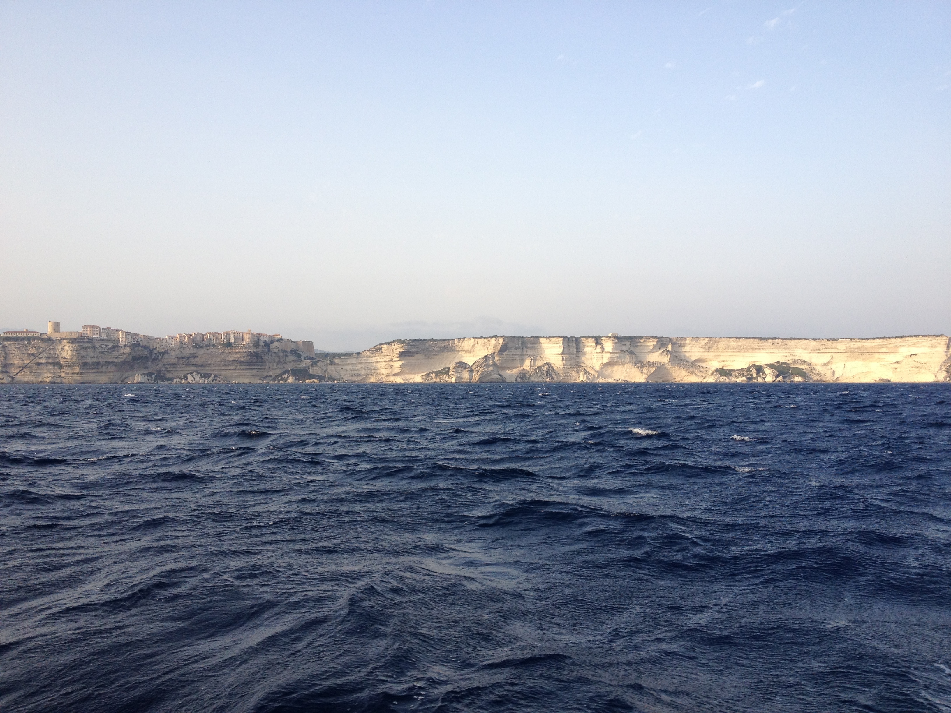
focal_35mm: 35
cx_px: 476
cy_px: 356
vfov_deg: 40.7
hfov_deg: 52.6
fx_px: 962
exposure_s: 1/620
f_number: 2.4
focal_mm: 4.28
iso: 64
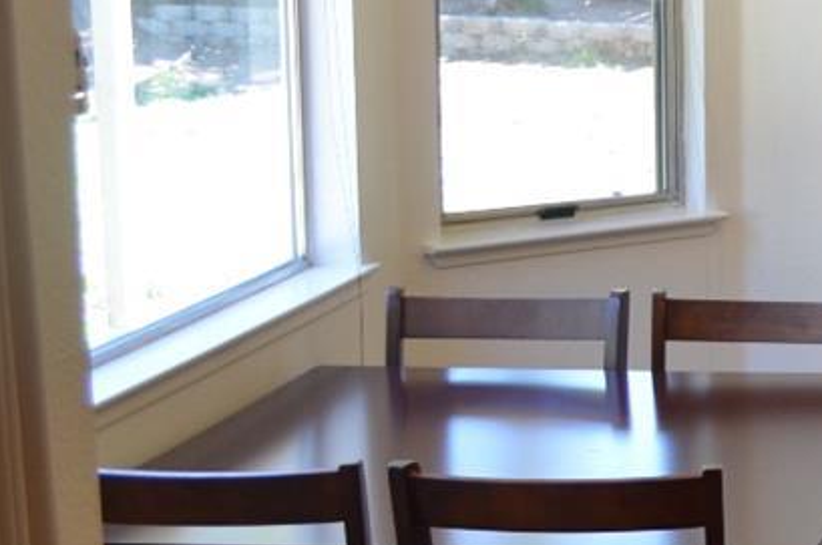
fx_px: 2256
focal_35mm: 99
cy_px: 125
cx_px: 1457
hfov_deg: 17.1
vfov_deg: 13.7
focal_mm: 18
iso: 400
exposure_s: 1/60
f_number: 4
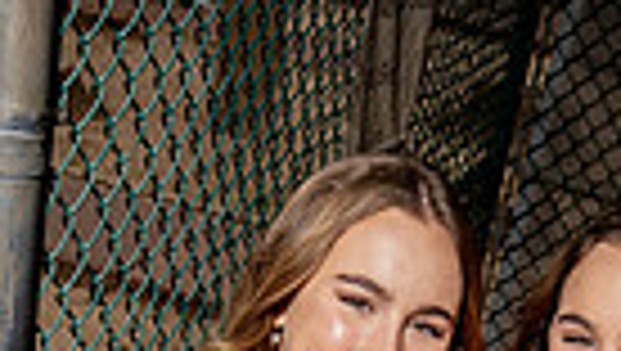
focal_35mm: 99
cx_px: 369
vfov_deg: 10.2
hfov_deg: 21.5
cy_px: 922
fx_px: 1632
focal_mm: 29
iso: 100
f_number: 8
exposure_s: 1/250
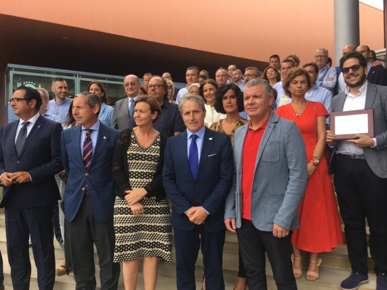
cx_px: 194
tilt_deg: -0.8
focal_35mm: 29
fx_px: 324
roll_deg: +0.8
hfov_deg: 61.7
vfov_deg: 48.2
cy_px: 145
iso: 25
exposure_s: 1/300
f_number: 2.2
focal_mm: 4.15
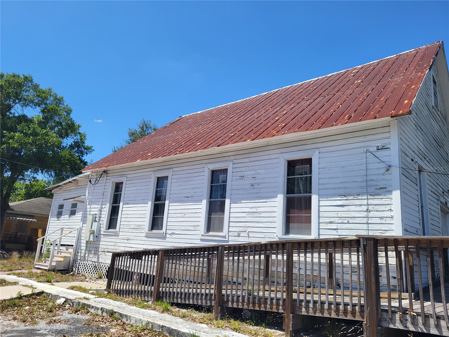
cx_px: 224
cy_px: 168
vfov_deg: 53.1
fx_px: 337
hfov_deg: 67.3
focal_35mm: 26
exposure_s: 1/2359
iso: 40
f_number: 1.8
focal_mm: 5.4
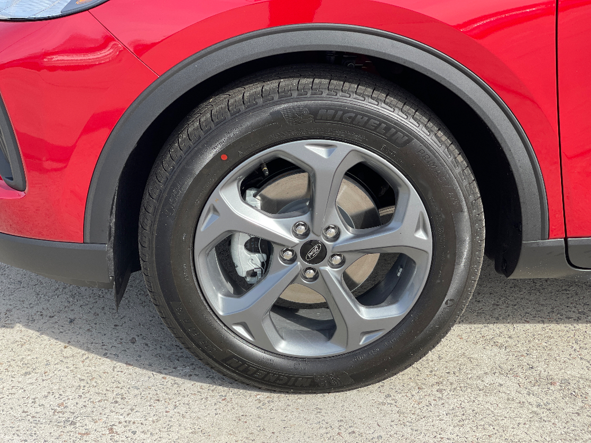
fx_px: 1093
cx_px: 296
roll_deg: +0.9
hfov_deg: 30.3
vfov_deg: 22.9
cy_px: 222
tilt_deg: -22.5
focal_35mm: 64
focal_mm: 7.5
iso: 32
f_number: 2.2
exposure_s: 1/377
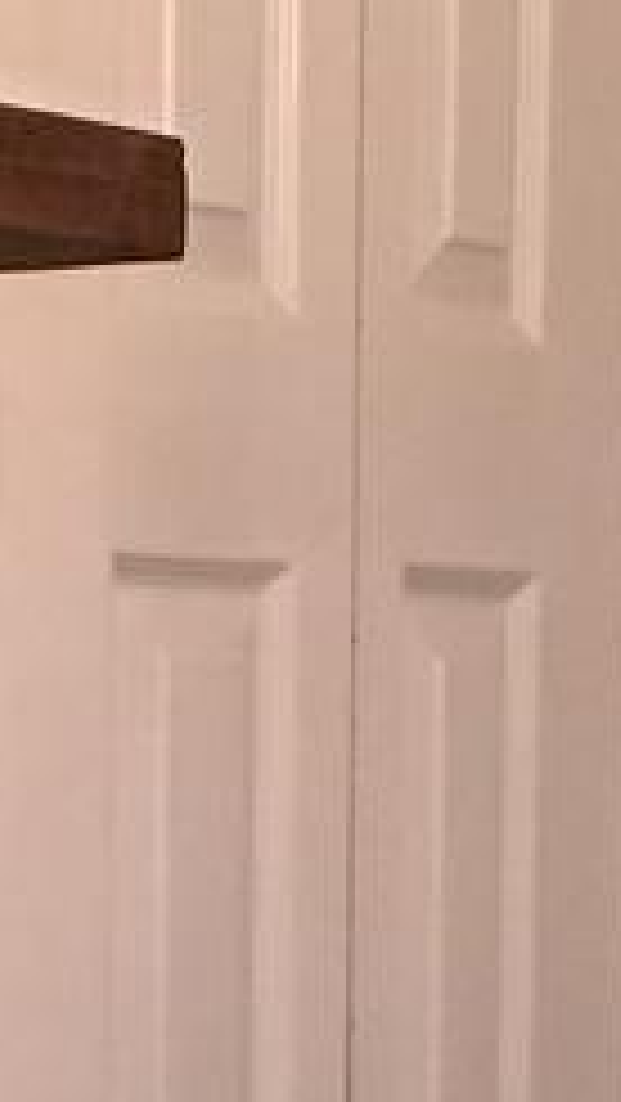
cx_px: -369
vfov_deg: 10.6
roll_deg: +0.9
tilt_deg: -4.3
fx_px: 5790
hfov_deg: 6.1
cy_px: 1507
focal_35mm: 198
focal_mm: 4.15
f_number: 2.2
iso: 160
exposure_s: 1/30
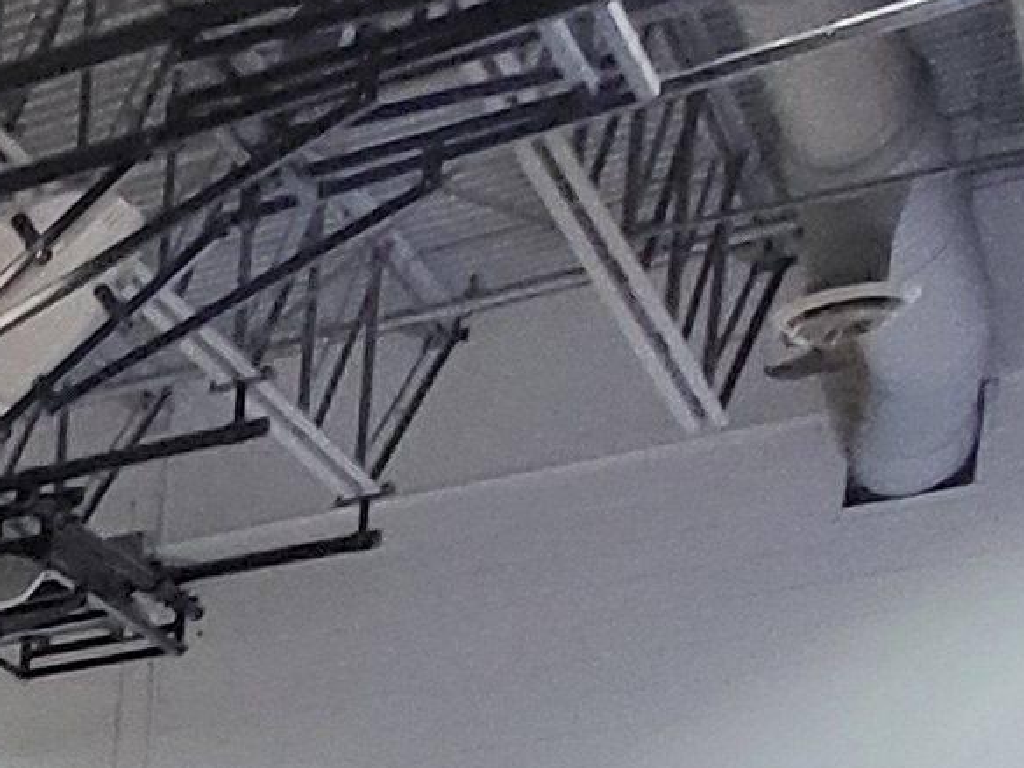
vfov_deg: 11.7
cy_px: 2106
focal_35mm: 89
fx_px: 2633
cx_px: -1087
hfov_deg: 16.3
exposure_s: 1/60
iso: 400
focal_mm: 1.74
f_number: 2.2
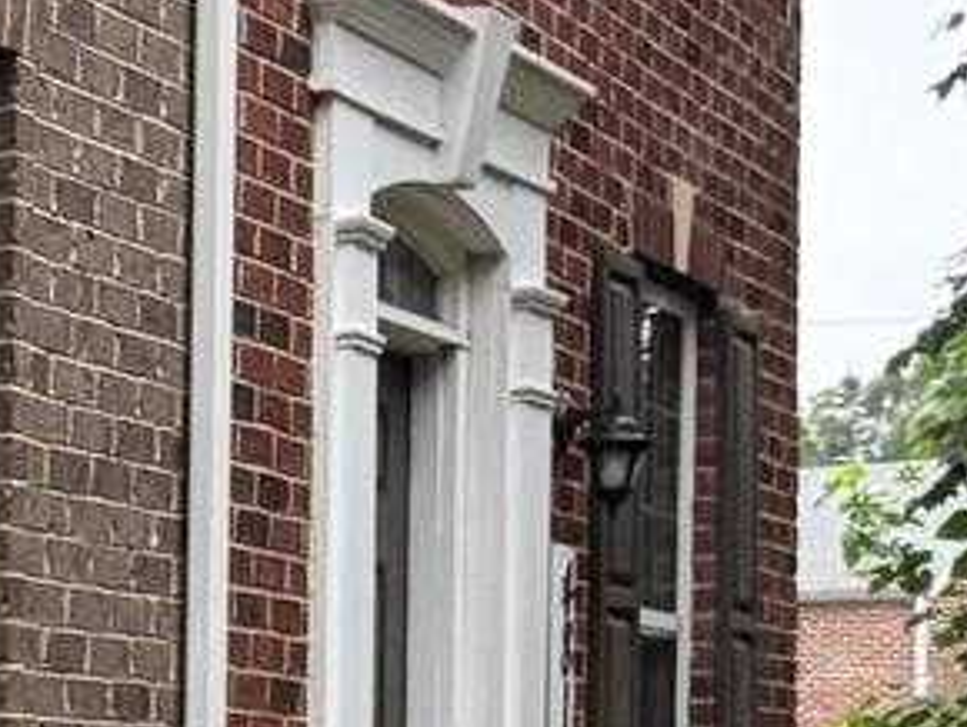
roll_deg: +1.1
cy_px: 747
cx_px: -1210
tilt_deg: +1.6
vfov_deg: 12.3
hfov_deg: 13.2
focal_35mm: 119
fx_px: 3327
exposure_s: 1/40
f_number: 1.78
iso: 800
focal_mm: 6.76
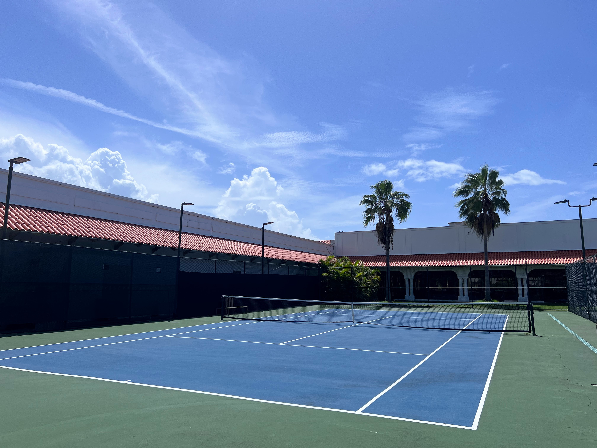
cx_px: 298
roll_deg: -0.2
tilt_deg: +8.5
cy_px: 224
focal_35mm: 26
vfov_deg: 53.1
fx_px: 448
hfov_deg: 67.3
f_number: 1.5
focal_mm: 5.7
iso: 50
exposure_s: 1/9434
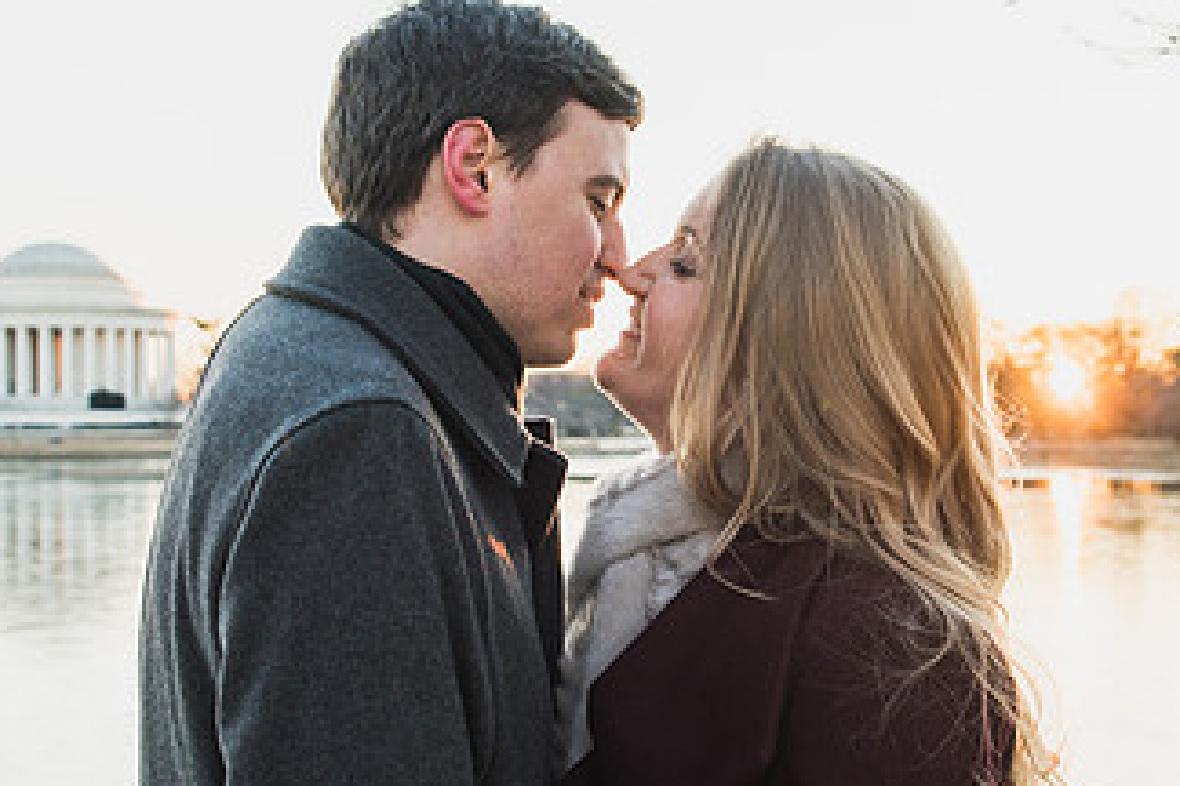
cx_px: 534
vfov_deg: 23.0
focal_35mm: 59
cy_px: 418
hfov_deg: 33.9
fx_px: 1934
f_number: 2.8
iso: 100
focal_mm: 31
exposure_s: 1/80
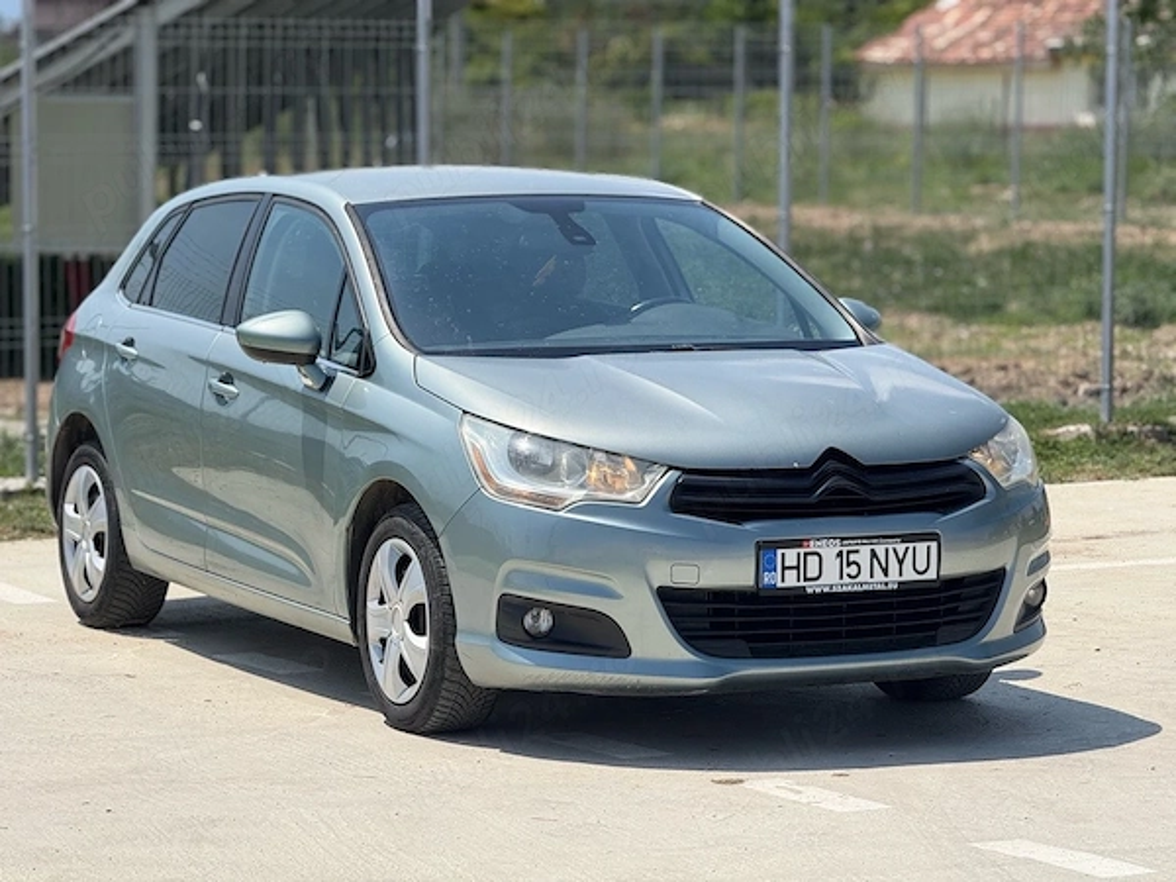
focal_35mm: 120
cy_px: 441
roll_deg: -0.2
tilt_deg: -3.8
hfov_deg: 16.4
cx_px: 588
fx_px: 4077
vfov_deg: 12.3
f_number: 2.8
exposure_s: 1/1689
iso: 80
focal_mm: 15.66
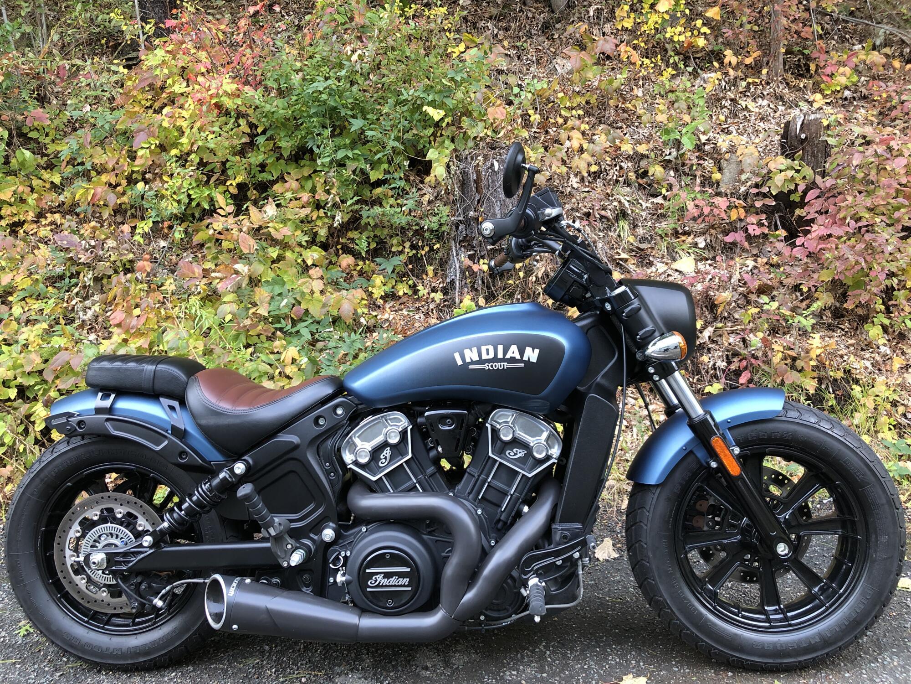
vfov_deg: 49.7
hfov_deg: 63.4
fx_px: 737
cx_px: 456
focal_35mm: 28
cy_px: 342
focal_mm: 4
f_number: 1.8
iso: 25
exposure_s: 1/40
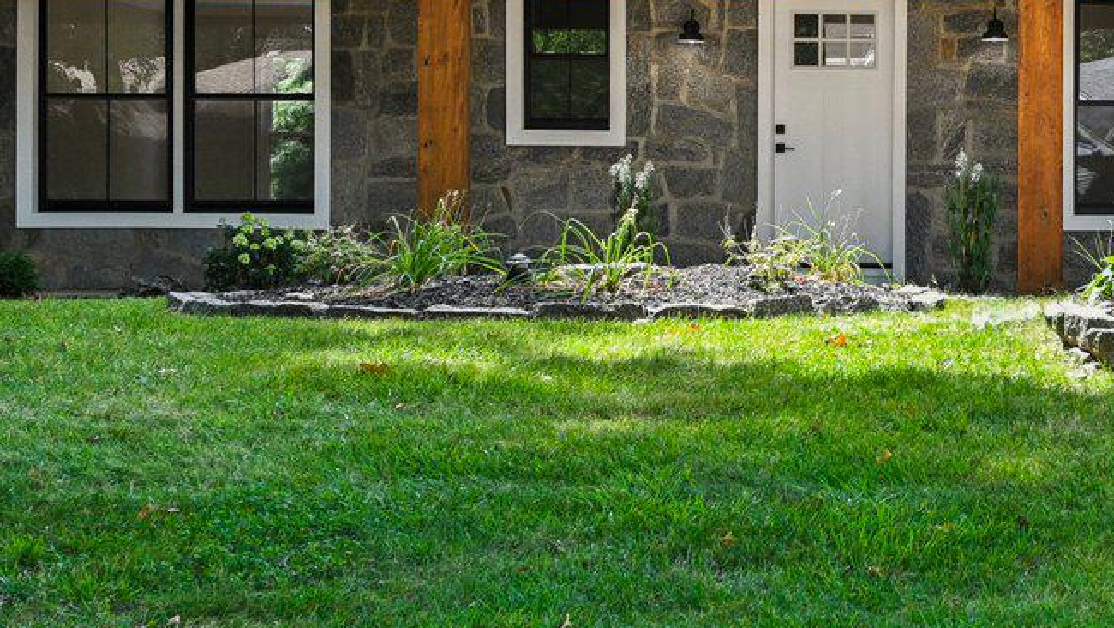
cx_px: 1203
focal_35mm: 99
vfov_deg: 11.7
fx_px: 2925
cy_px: -327
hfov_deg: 20.6
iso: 400
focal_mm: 30
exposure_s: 1/200
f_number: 8
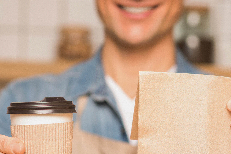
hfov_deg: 11.5
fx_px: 1149
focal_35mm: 179
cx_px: 171
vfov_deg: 7.7
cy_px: 136
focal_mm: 85
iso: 100
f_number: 2.8
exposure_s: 1/160
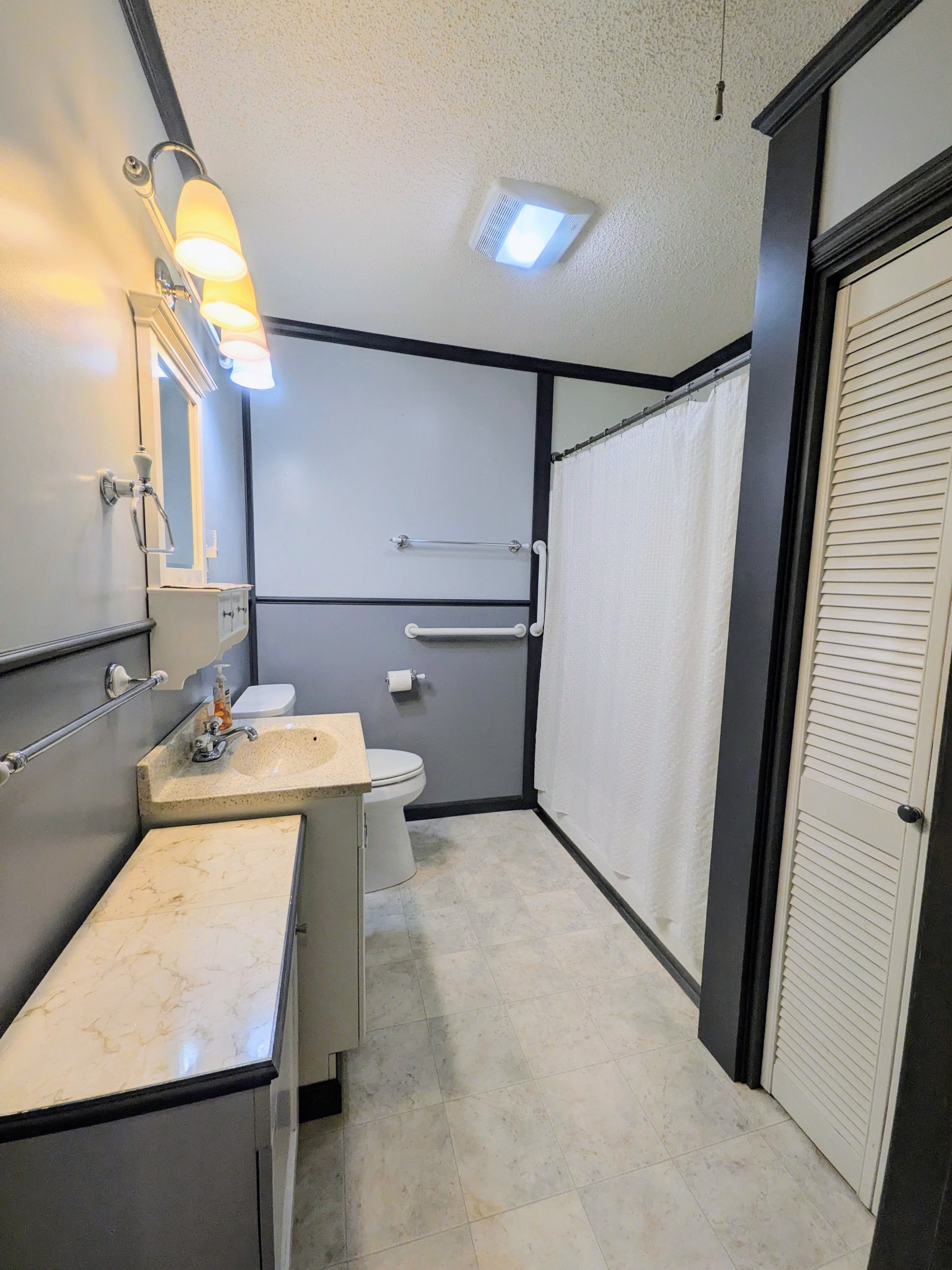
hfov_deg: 85.7
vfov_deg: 102.1
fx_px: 513
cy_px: 635
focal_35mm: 14
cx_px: 476
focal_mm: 1.85
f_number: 2.2
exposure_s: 1/141
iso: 37
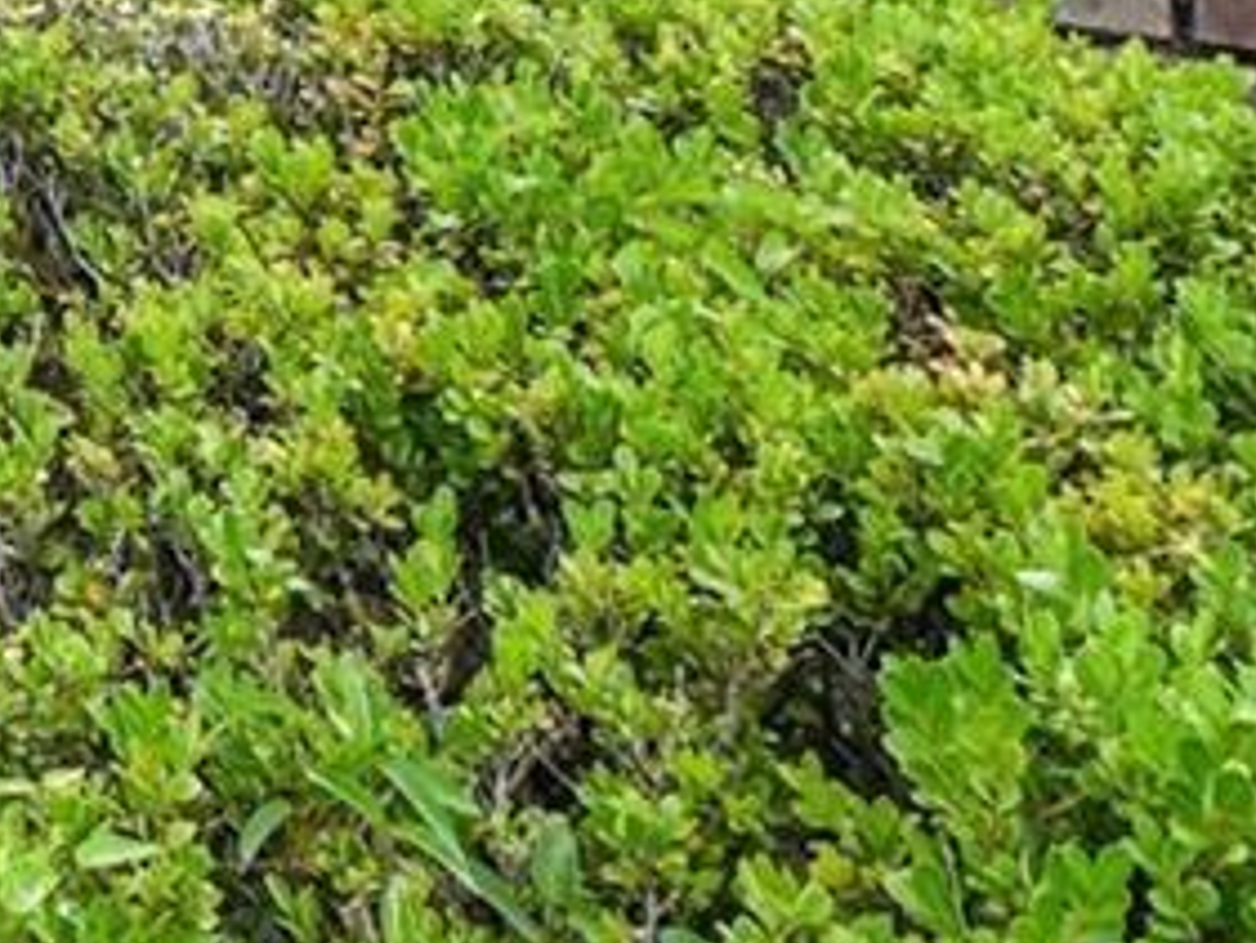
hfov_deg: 17.2
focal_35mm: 82
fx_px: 2977
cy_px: -894
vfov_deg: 15.0
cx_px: -1274
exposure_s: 1/160
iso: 100
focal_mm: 10
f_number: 7.1
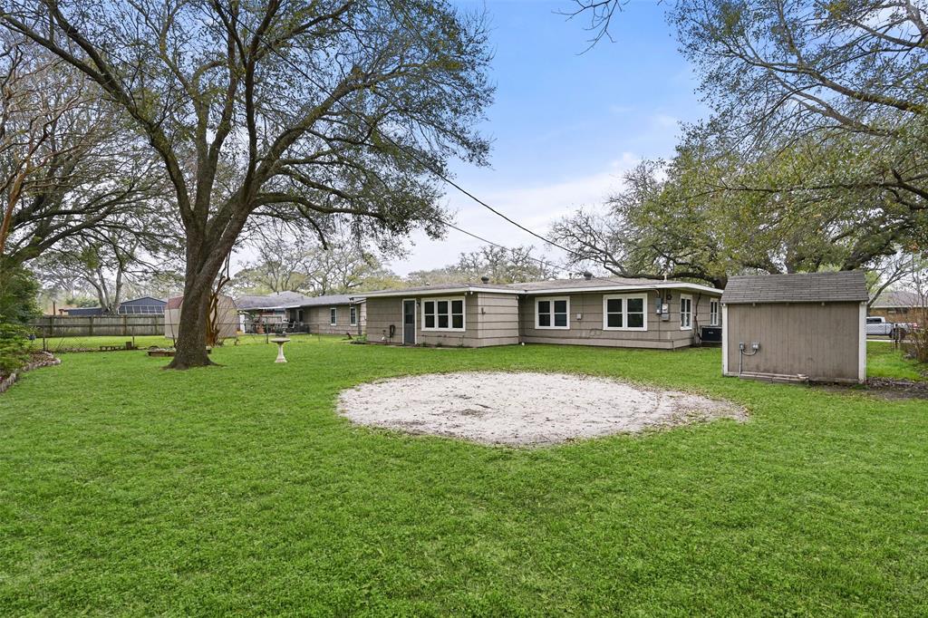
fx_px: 412
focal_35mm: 16
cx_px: 464
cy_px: 309
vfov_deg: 73.7
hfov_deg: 96.8
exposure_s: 1/200
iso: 64
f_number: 8
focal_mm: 16
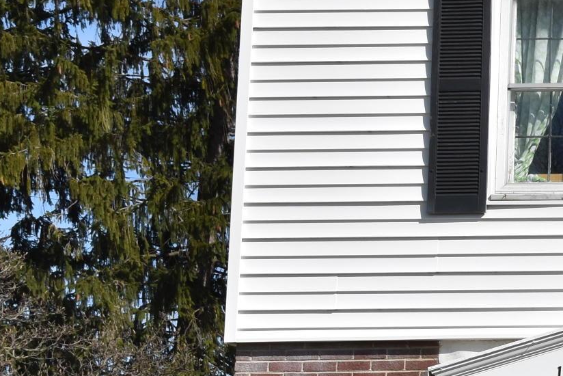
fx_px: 2049
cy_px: 286
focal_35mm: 131
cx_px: 998
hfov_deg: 14.0
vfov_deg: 10.5
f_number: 10
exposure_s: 1/400
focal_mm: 24
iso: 200
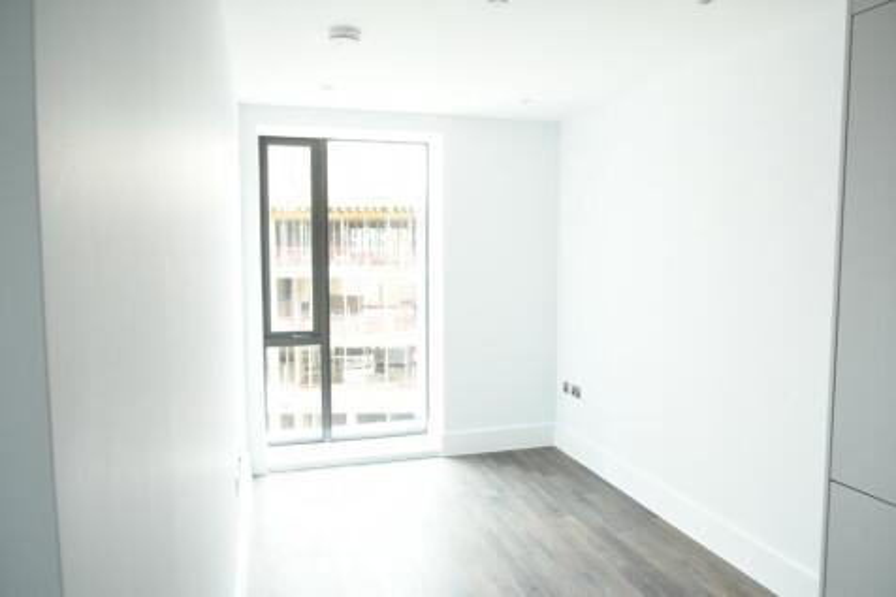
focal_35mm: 24
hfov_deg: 73.8
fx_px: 597
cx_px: 448
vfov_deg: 53.1
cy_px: 298
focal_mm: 24
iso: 2500
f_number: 9
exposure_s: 1/80
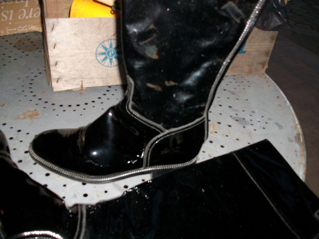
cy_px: 120
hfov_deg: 56.8
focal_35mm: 32
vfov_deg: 44.2
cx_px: 160
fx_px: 295
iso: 125
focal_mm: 5.7
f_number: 2.9
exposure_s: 1/40
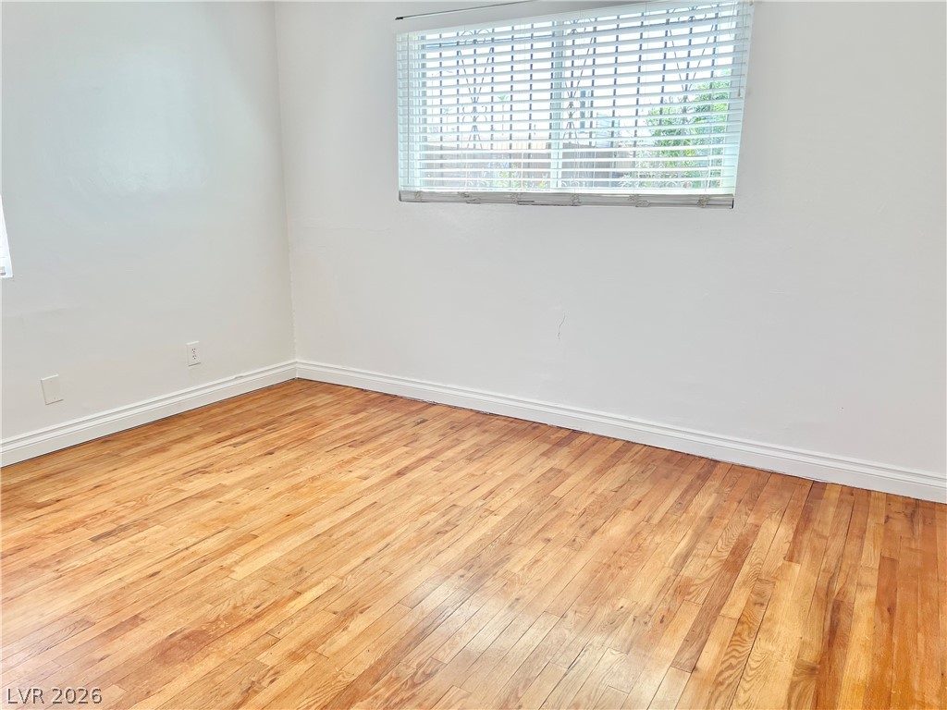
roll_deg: -0.2
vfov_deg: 53.1
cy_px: 355
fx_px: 711
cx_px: 474
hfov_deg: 67.3
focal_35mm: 26
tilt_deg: -14.1
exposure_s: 1/182
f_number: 1.5
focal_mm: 5.7
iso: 40
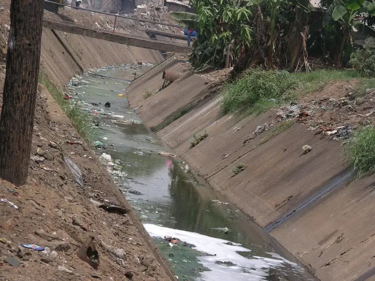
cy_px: 140
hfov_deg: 10.6
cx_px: 188
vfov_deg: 7.9
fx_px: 2026
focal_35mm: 187
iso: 64
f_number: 5
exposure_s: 1/400
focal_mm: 39
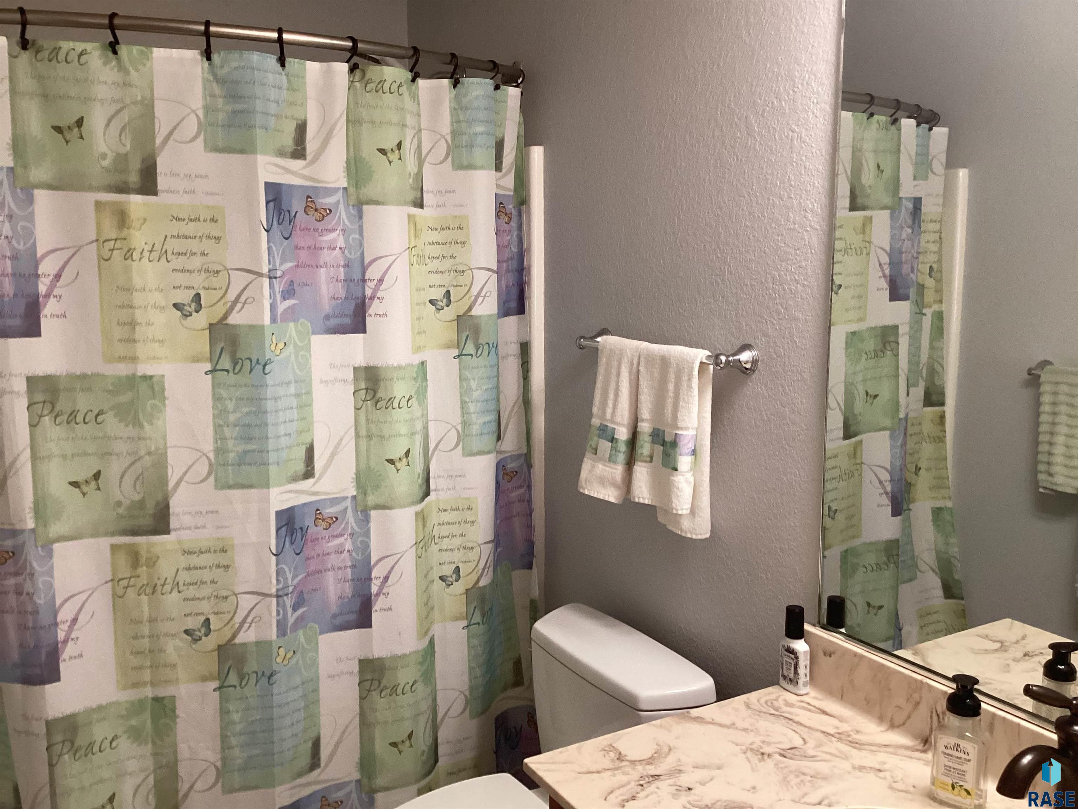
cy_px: 404
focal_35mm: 31
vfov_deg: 45.4
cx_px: 539
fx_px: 965
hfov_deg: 58.4
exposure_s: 1/60
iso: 250
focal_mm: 3.3
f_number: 2.4
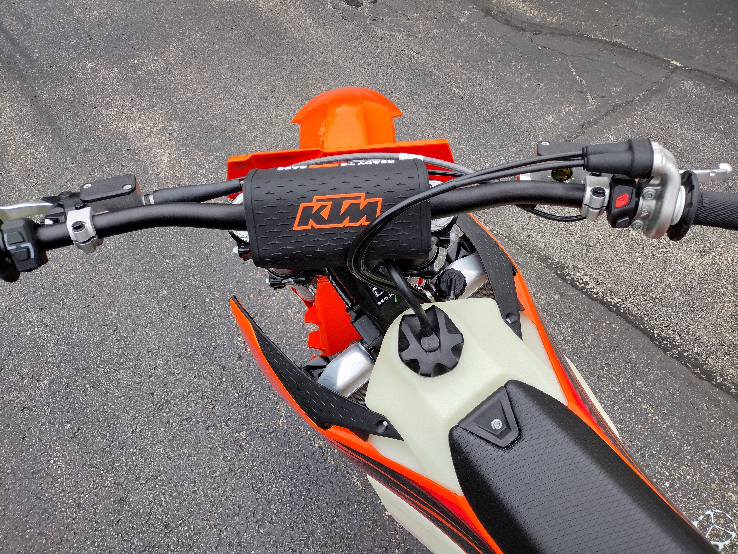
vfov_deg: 51.4
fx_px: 576
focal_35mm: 27
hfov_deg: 65.3
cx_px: 369
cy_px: 277
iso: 100
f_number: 1.7
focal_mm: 4.71
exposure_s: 1/429
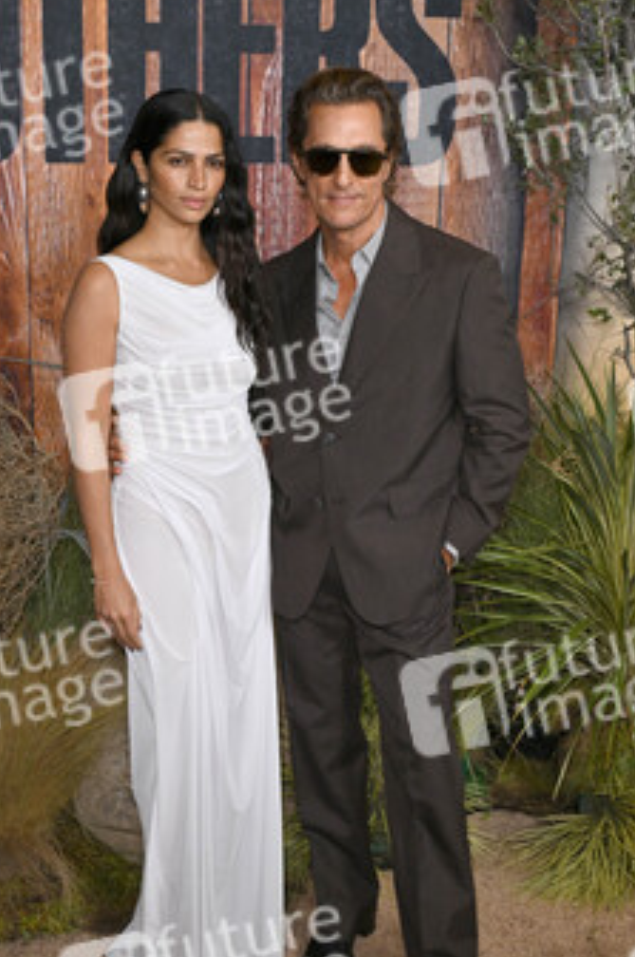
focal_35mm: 50
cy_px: 547
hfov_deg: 26.9
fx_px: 1327
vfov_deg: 39.6
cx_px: 288
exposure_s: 1/250
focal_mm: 42
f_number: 7.1
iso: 1000
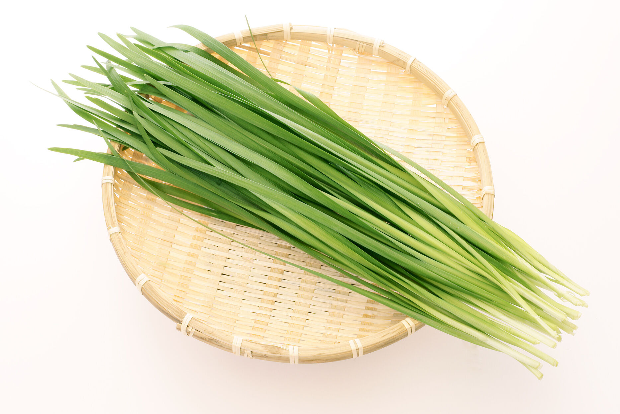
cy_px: 205
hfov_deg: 26.3
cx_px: 313
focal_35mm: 77
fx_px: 1326
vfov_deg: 17.7
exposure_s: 1/100
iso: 200
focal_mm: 50
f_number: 13
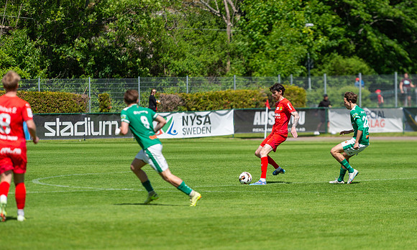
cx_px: 266
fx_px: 2958
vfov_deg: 4.8
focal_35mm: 263
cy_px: 143
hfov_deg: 8.1
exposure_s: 1/2000
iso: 125
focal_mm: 200
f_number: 3.2
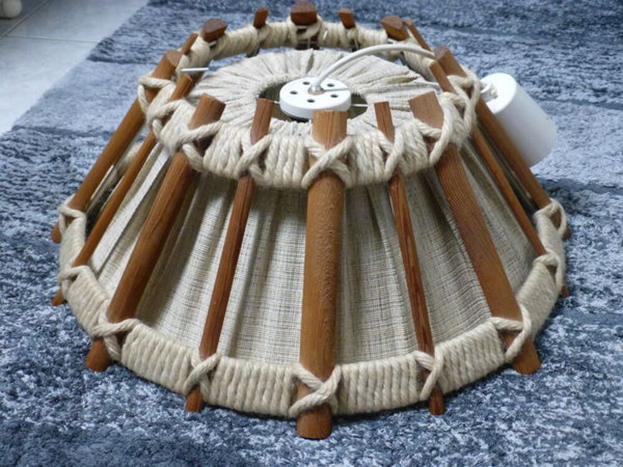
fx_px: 828
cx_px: 312
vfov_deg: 31.5
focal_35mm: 46
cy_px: 234
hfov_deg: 41.2
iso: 800
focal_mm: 7.9
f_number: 4.1
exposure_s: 1/60
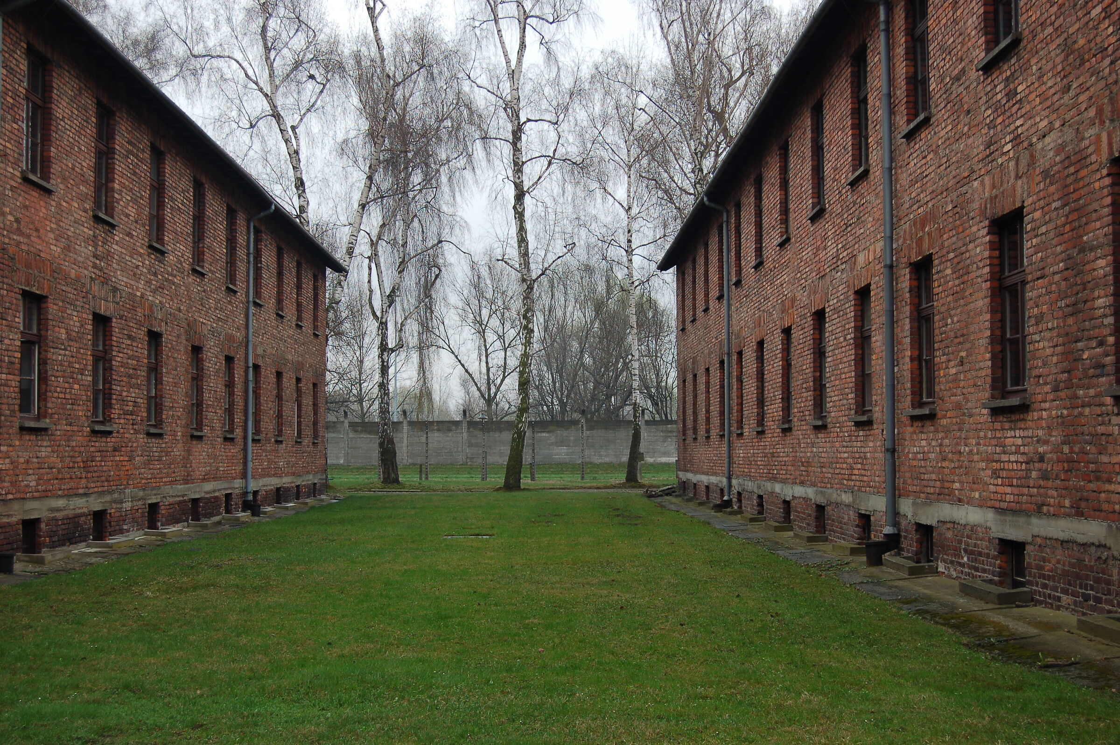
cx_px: 560
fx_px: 1492
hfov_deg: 41.1
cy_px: 372
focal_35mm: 48
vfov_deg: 28.0
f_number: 5.6
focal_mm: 32
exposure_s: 1/125
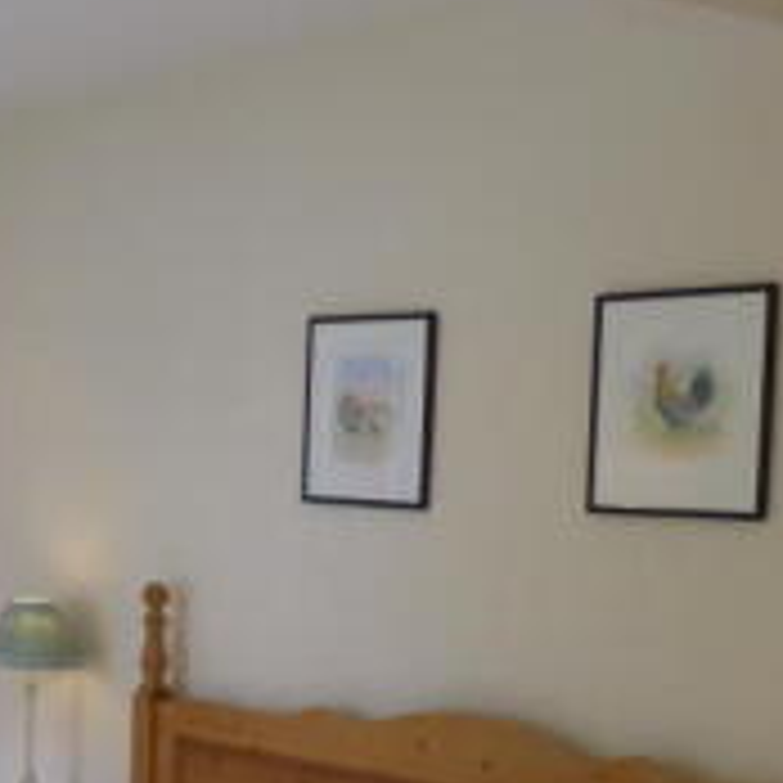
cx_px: -115
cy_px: 587
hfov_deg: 22.7
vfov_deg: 24.1
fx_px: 1817
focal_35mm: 71
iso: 320
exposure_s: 1/60
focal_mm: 4.3
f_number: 3.3
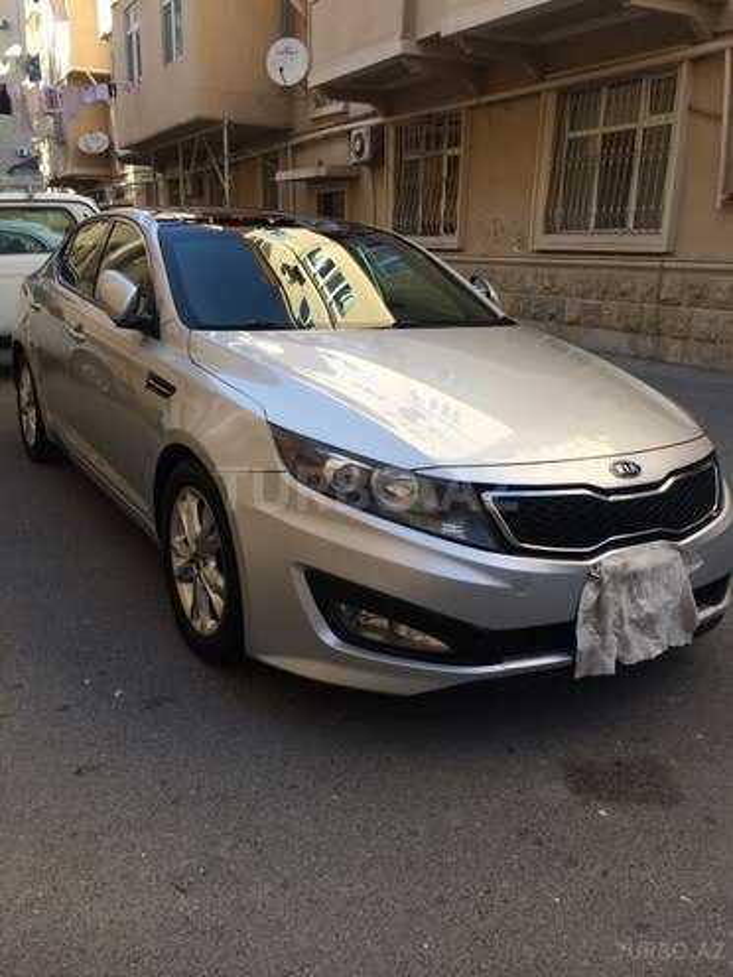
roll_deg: -0.2
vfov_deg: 61.7
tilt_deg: -16.3
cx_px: 366
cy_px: 488
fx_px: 819
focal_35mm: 29
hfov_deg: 48.2
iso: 32
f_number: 2.2
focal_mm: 4.15
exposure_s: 1/456
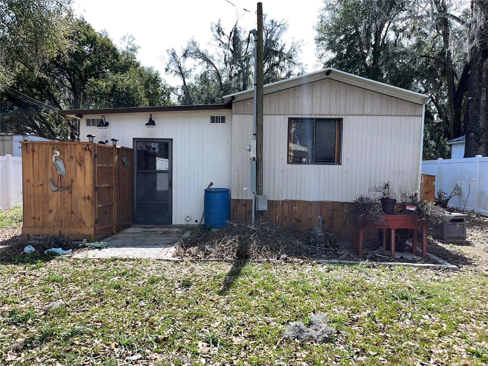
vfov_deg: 53.1
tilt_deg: -0.9
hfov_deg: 67.3
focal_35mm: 26
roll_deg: -0.3
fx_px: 367
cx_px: 244
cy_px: 183
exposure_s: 1/1672
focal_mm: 5.1
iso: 40
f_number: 1.6
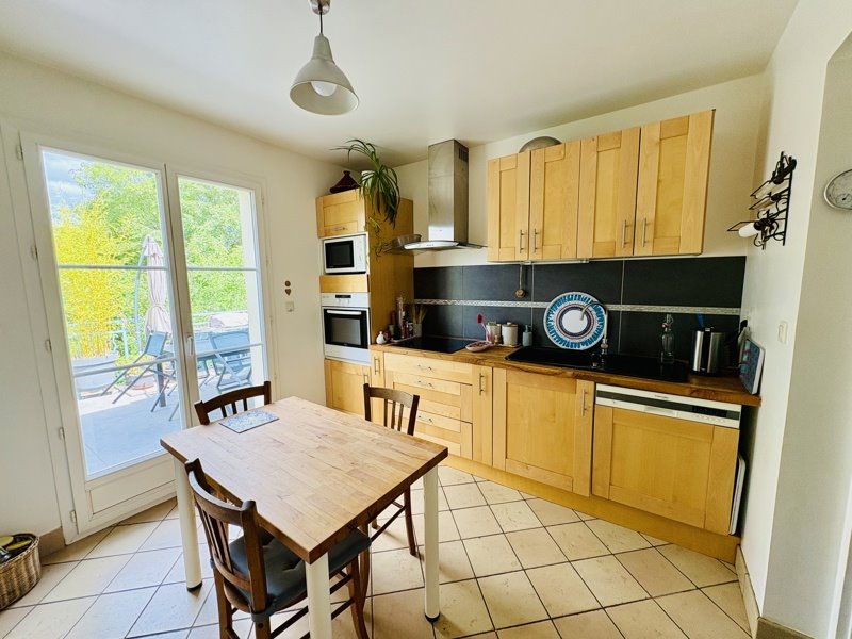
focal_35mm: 14
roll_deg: +1.3
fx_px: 345
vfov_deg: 85.7
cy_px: 320
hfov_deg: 102.1
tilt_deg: -6.0
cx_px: 426
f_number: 2.2
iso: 125
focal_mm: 2.22
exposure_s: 1/99
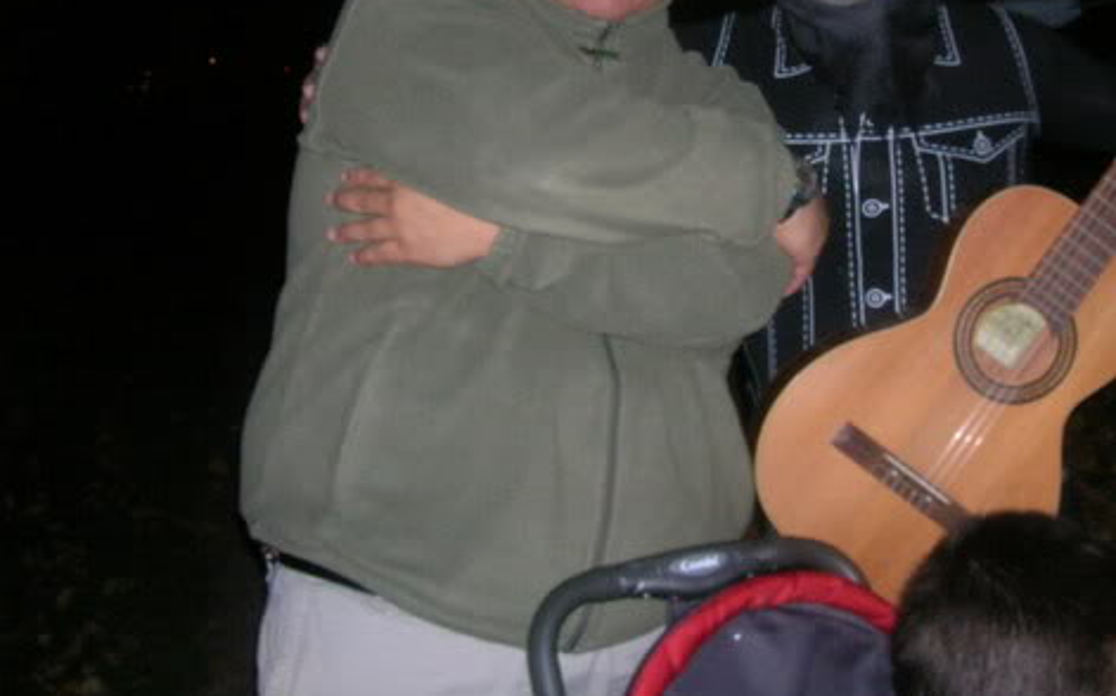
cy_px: 199
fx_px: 1490
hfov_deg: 40.9
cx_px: 663
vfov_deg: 26.1
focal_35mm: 49
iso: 200
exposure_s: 1/60.1
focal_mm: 5.7
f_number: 4.9
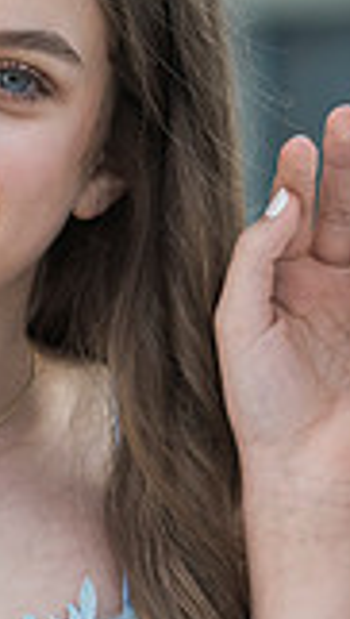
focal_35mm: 370
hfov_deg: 3.3
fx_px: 6082
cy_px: 267
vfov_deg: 5.8
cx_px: -42
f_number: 3.5
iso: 800
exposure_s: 1/1250
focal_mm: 98
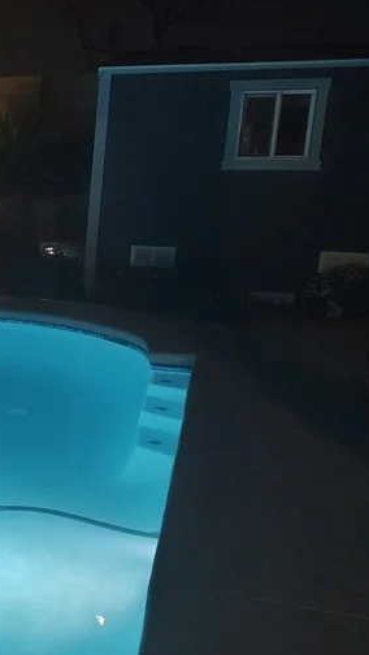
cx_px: -177
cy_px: 382
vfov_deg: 39.0
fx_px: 921
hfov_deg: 19.8
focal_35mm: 53
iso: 3013
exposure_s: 1/24
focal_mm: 5.56
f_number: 1.8
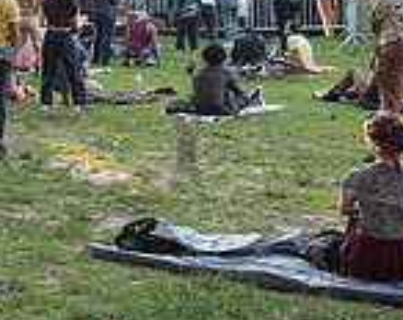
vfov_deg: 14.9
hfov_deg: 17.4
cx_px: -171
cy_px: 7
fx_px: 1201
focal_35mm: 101
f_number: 2.8
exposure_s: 1/200
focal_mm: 27
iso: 200
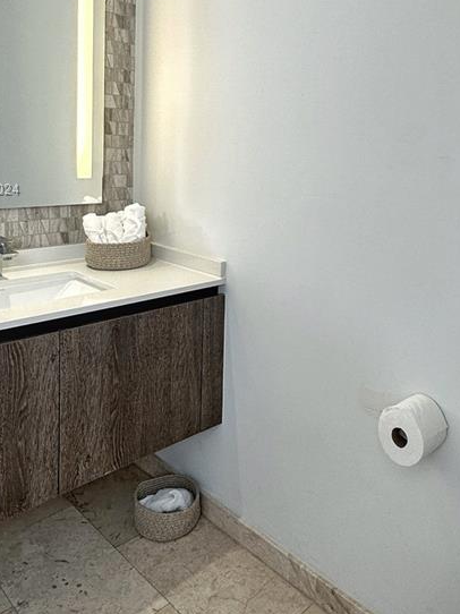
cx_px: 322
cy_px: 190
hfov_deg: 44.5
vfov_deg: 56.7
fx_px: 550
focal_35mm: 31
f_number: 2.2
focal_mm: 2.22
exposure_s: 1/120
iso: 80
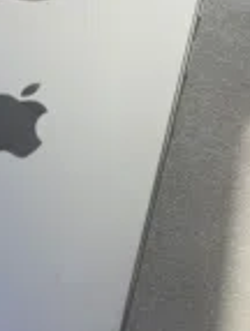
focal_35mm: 145
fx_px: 1390
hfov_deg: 10.2
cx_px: 23
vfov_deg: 13.6
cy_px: 125
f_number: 2
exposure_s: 1/122
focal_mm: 6
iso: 50
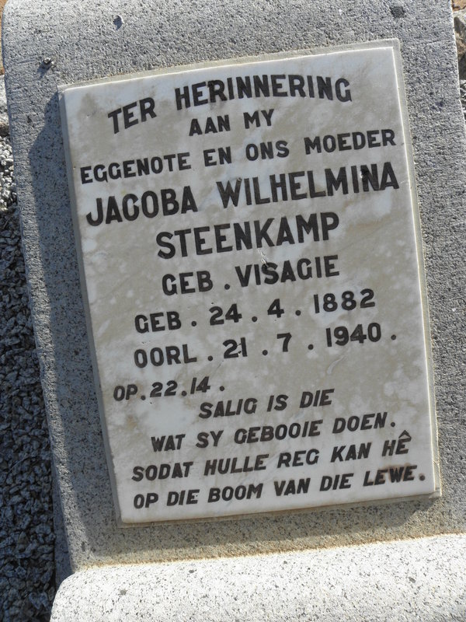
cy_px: 311
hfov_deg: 53.1
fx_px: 467
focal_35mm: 26
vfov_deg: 67.3
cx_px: 233
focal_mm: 4.6
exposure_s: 1/250
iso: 64
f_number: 5.6
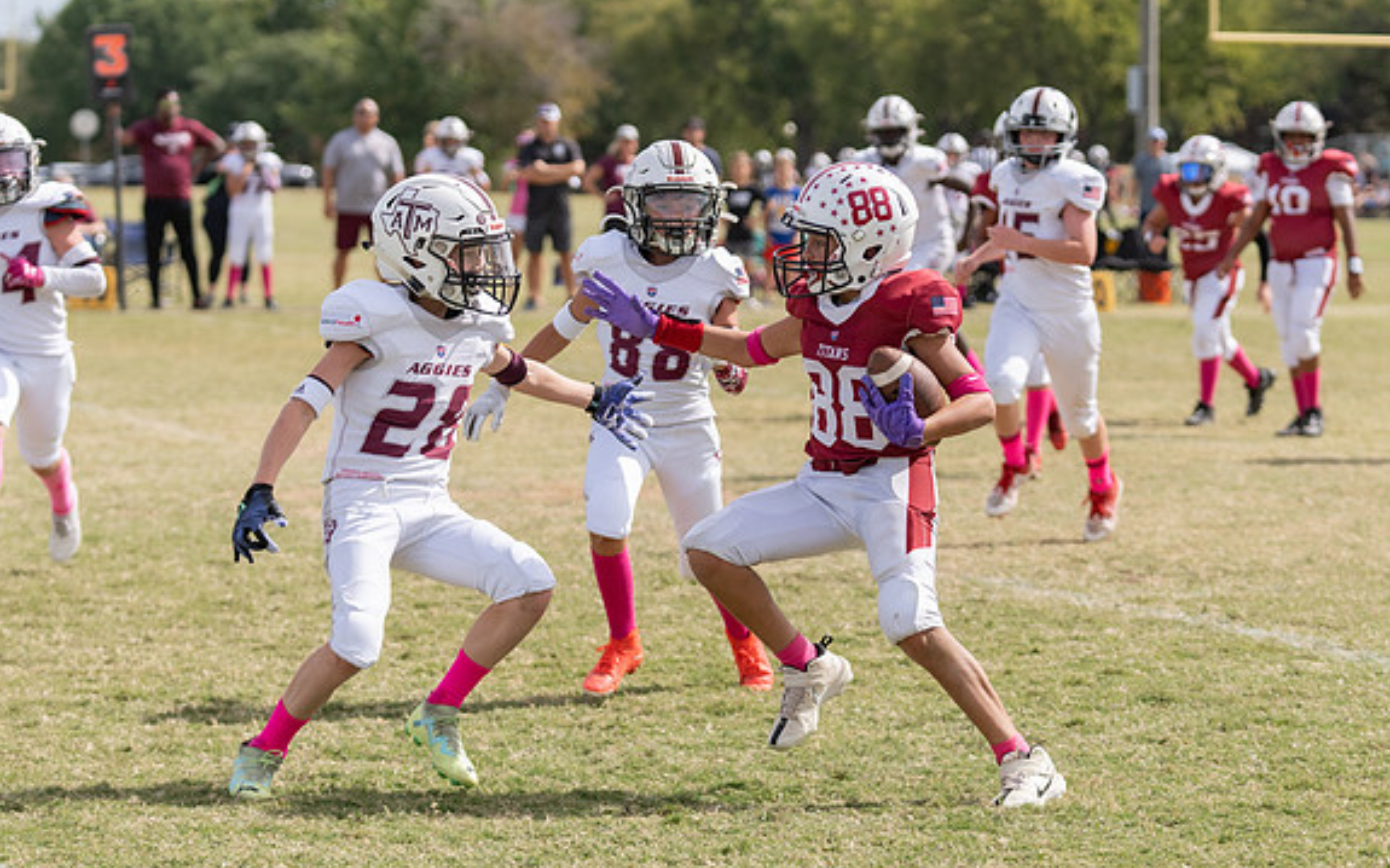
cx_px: 860
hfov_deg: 13.2
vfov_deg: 8.2
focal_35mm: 159
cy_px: 499
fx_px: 6021
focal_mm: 90
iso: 125
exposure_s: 1/2000
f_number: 3.2
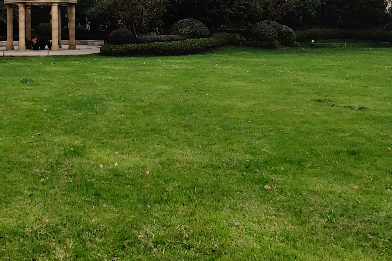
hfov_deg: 53.9
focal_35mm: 33
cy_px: -12
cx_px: 86
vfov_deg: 35.4
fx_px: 359
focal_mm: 2.25
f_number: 2.2
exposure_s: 1/317
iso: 100
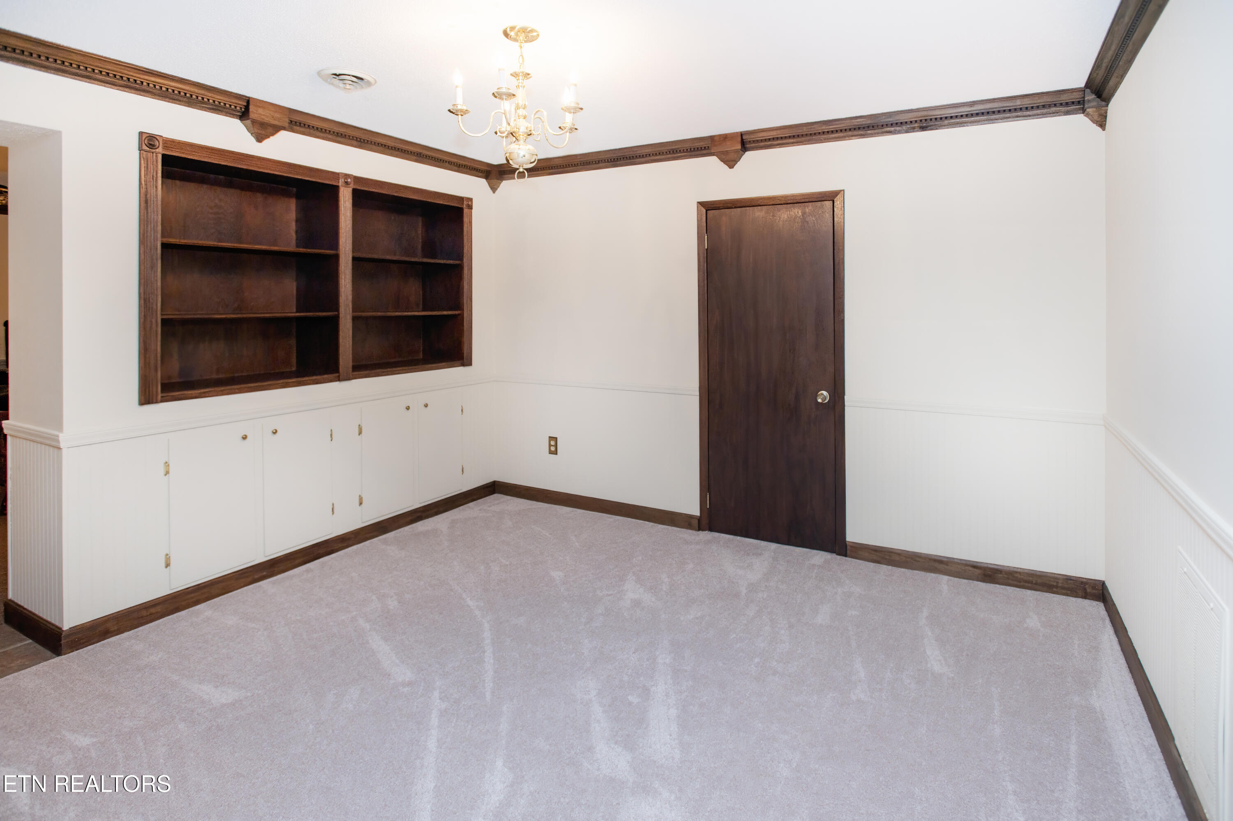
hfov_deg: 93.3
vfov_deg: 70.4
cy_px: 410
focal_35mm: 17
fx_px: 582
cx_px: 616
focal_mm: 17
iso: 640
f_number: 4
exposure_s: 1/125
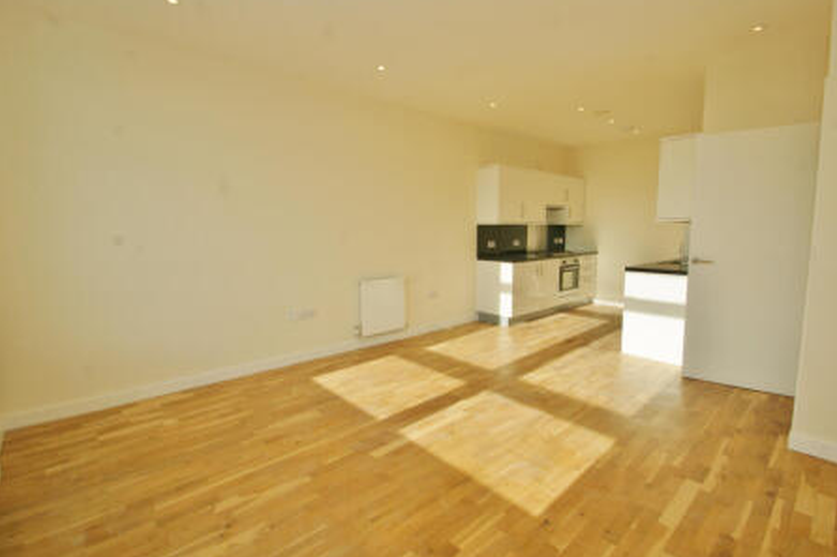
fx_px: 372
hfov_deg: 96.8
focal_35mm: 16
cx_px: 415
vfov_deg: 73.7
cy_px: 273
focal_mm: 10
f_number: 10
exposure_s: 1/125
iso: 100
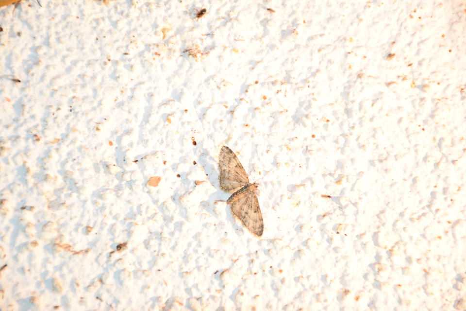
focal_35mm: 210
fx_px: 2718
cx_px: 233
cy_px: 156
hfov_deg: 9.8
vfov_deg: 6.5
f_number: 5.6
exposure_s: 1/200
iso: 800
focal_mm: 140
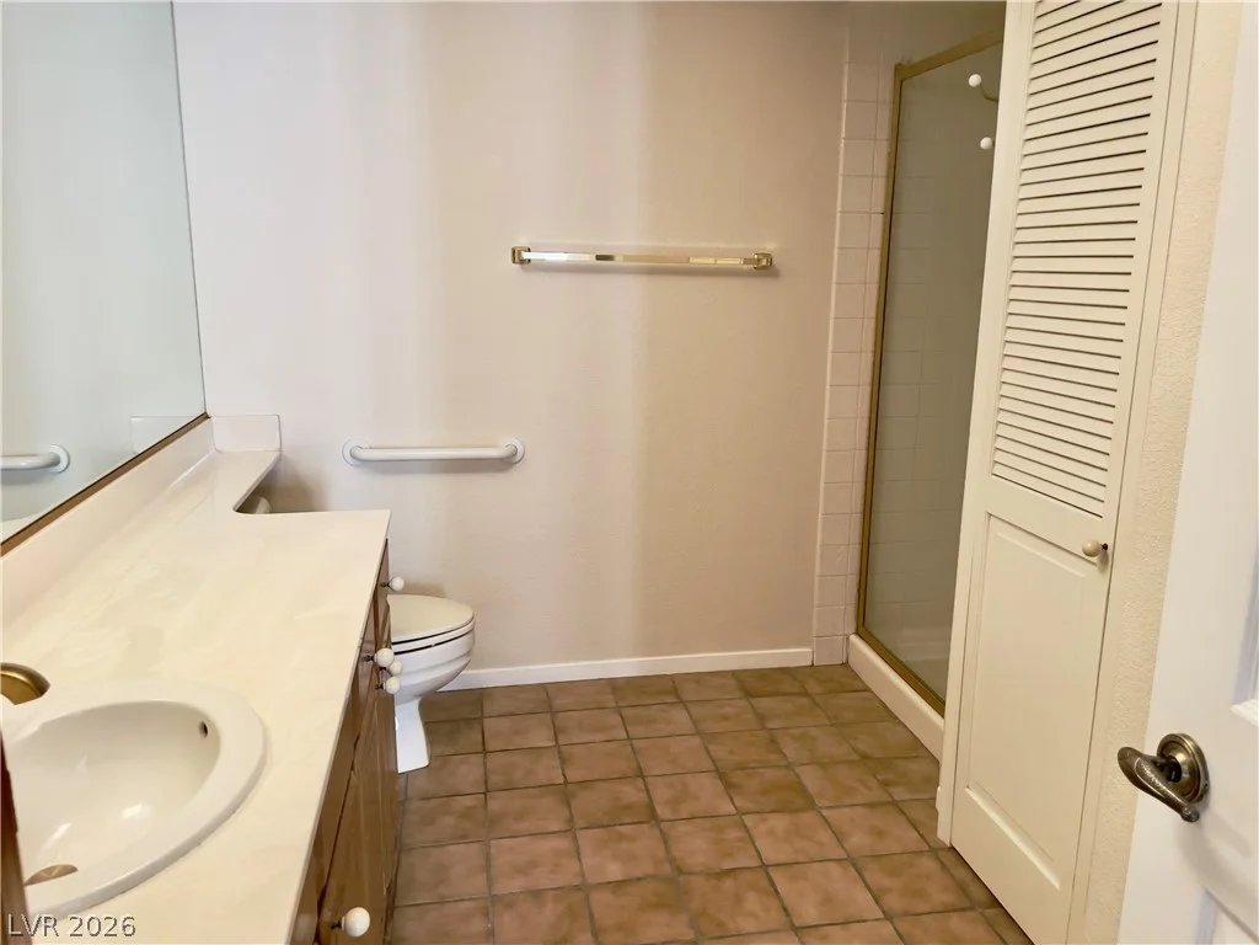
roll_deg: -0.7
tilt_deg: -11.9
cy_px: 472
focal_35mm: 26
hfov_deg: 67.3
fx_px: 946
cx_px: 630
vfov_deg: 53.1
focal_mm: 4.2
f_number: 1.6
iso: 200
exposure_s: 1/60
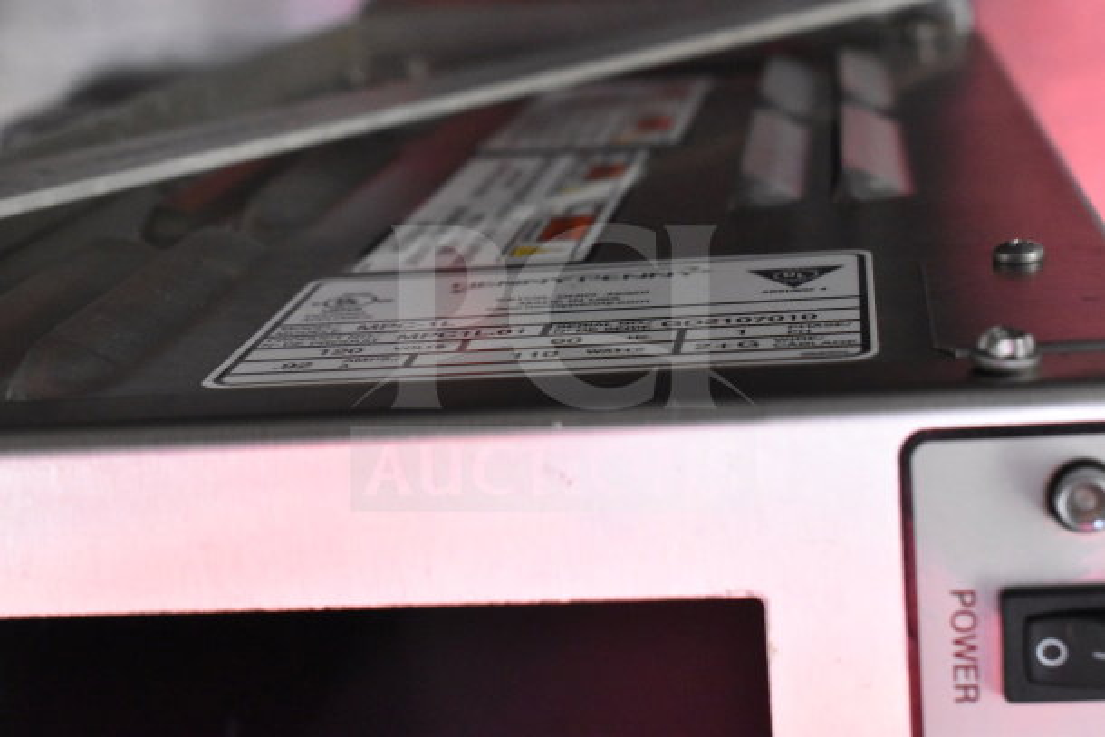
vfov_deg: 18.9
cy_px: 368
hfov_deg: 28.1
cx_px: 552
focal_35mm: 72
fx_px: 2210
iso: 6400
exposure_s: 1/400
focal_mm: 48
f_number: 10
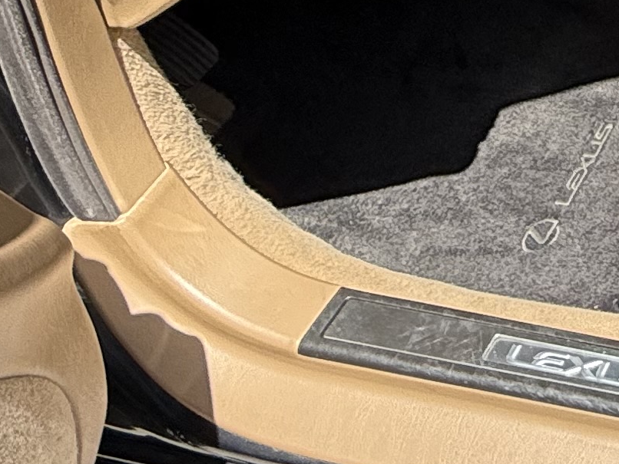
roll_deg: +0.8
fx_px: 1252
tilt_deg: -31.0
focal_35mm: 70
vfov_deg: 18.7
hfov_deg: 20.7
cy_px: -224
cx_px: 1073
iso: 50
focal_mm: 2.22
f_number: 2.2
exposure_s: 1/679
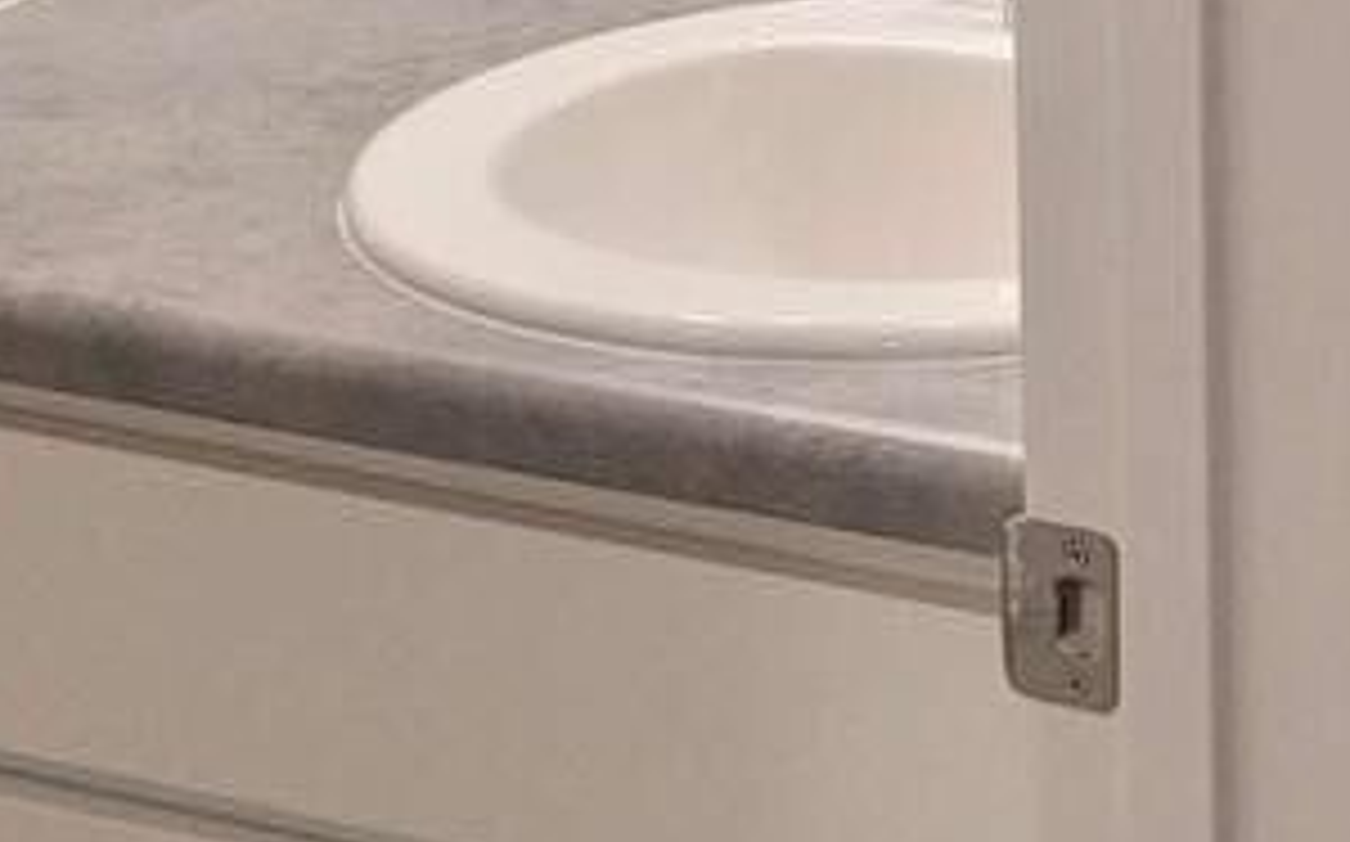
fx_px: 5404
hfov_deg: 13.6
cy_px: -554
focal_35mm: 147
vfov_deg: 8.6
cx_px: 1854
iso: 250
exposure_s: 1/120
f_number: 1.8
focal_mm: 5.4
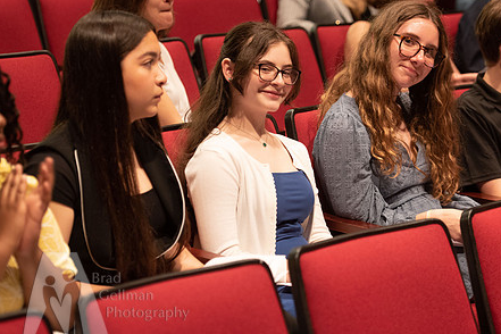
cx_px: 281
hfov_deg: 16.4
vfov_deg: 11.0
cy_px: 163
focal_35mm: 125
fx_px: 1739
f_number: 2.8
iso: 2500
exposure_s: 1/80
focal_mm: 95
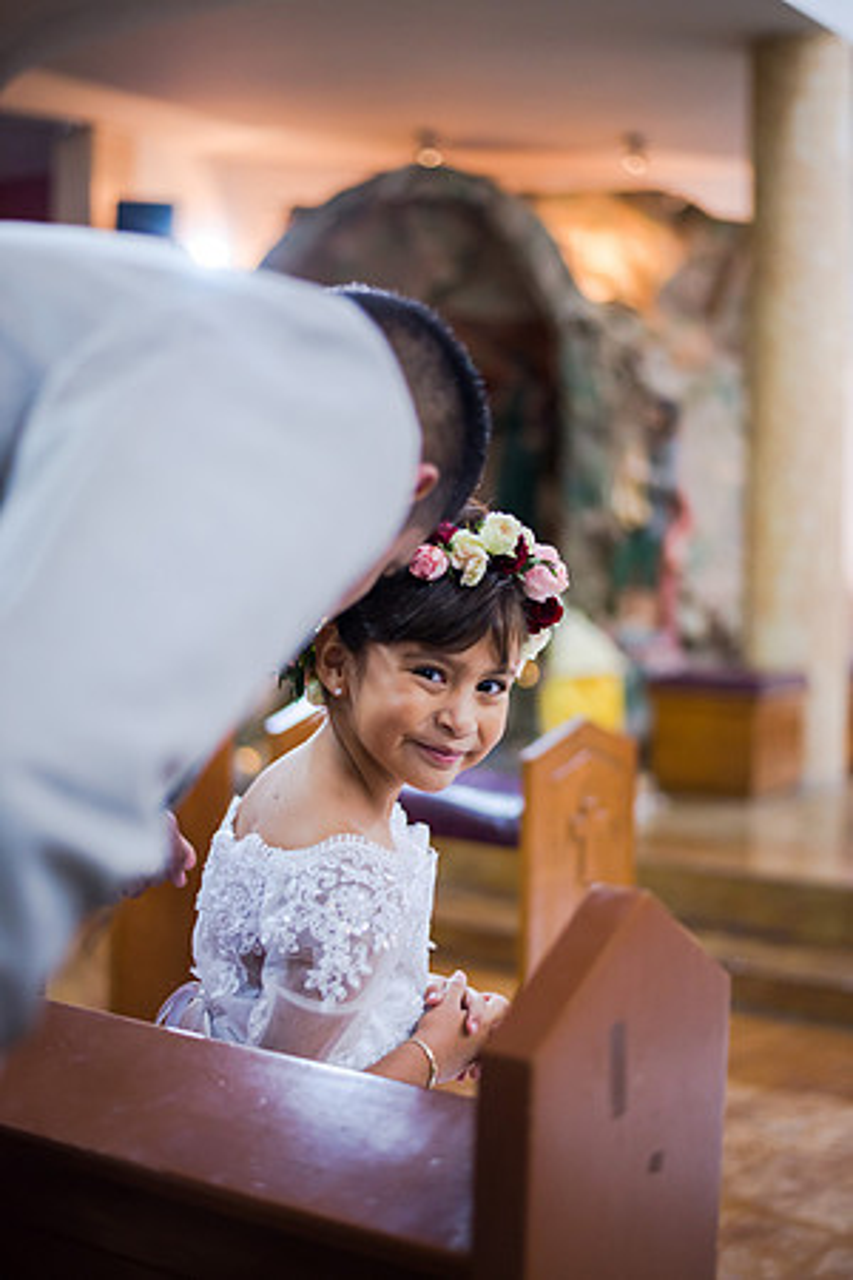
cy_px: 640
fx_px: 1777
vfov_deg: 39.6
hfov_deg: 27.0
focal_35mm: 50
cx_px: 426
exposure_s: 1/200
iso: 1600
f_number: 1.8
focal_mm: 50
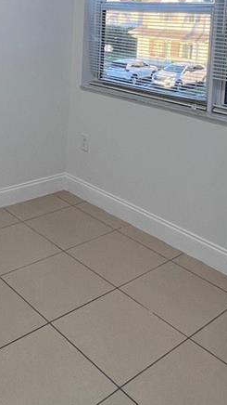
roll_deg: -2.3
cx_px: 70
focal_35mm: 39
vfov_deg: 47.9
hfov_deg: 30.1
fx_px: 418
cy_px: 64
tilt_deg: -6.7
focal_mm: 1.57
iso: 64
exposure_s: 1/120
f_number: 1.8
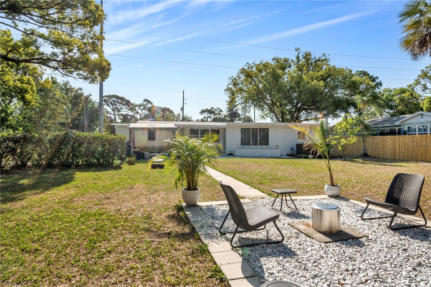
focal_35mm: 21
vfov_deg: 59.5
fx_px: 251
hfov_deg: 81.2
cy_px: 144
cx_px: 216
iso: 320
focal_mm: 21
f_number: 20
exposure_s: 1/200
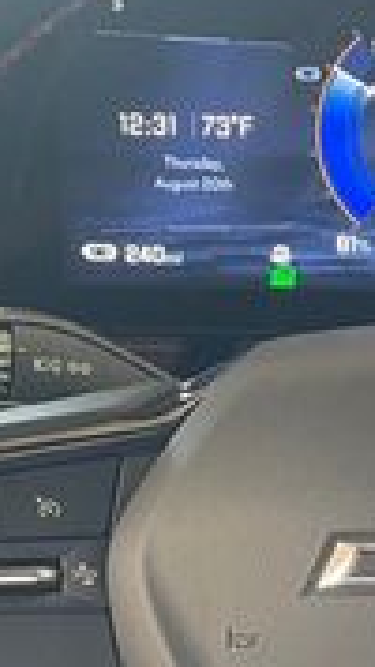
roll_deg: -1.1
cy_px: 487
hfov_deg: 11.7
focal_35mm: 102
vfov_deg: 20.8
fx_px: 1805
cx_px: 398
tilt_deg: -20.9
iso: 125
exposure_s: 1/60
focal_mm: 4.2
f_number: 1.6
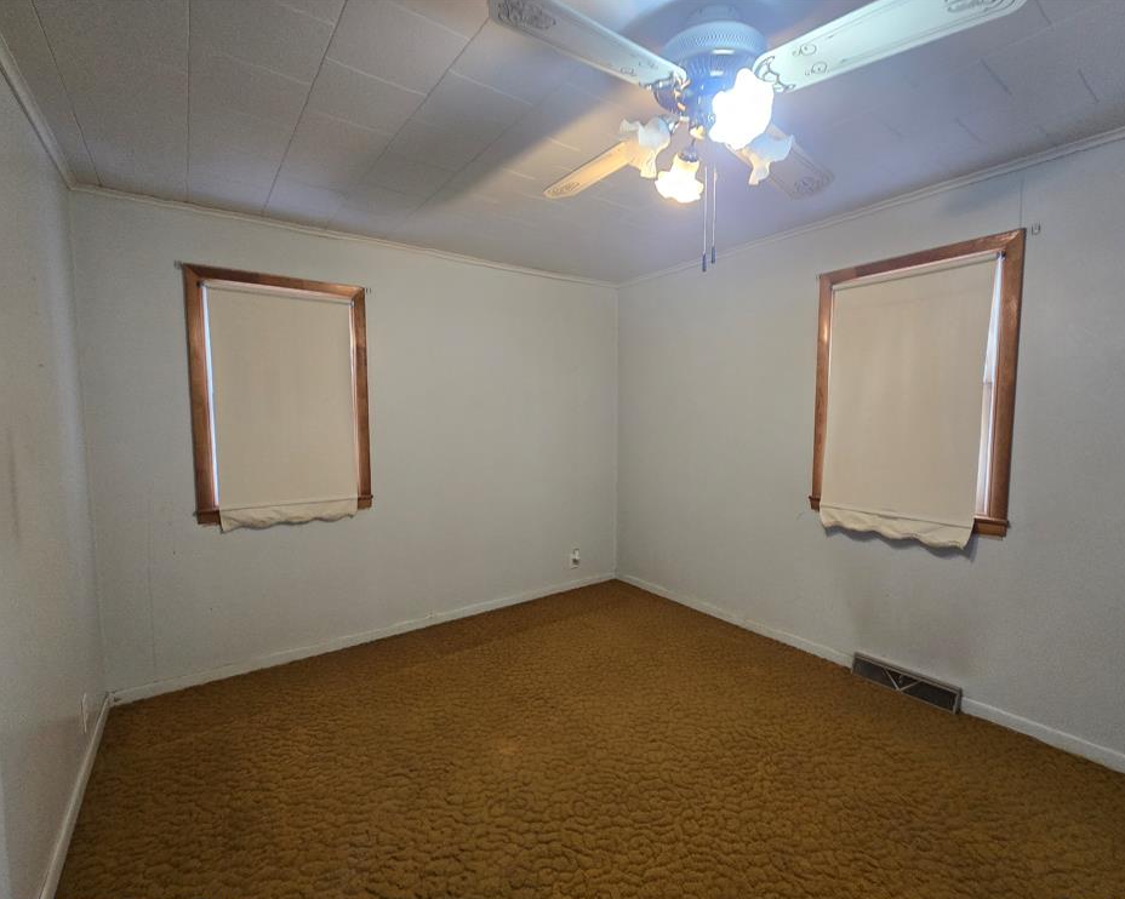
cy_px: 463
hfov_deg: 100.7
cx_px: 561
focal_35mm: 14
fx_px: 466
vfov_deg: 87.9
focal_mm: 2.2
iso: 200
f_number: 2.2
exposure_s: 1/60
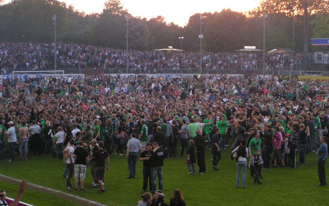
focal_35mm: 92
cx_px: 165
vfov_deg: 14.2
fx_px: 825
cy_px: 84
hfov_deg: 22.6
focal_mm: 13.2
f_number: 3.2
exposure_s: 1/125
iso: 125
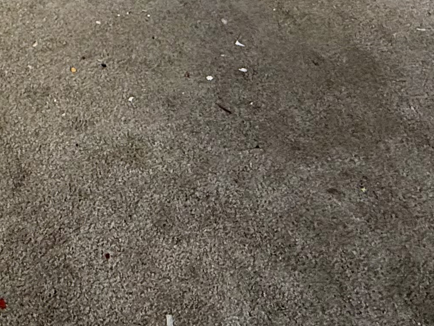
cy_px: -263
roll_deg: -2.5
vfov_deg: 19.4
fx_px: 702
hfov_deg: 32.8
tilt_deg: -11.0
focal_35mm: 56
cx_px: 51
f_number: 2.2
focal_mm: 2.22
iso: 100
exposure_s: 1/99
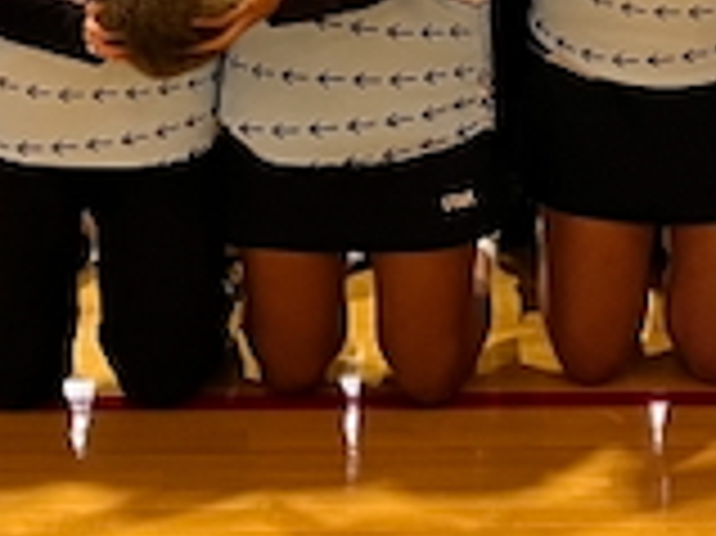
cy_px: -387
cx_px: 464
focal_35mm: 131
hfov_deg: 15.0
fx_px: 2708
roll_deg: -0.5
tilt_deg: -7.7
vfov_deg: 10.7
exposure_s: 1/50
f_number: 1.6
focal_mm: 5.1
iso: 80
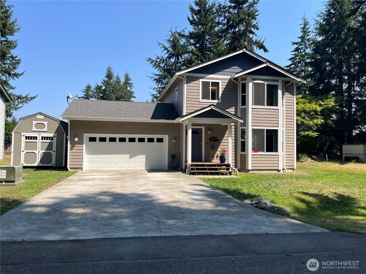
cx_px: 183
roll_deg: -0.6
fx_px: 275
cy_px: 137
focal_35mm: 26
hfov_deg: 67.3
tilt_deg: +2.1
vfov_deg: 53.1
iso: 50
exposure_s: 1/2513
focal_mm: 5.1
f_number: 1.6
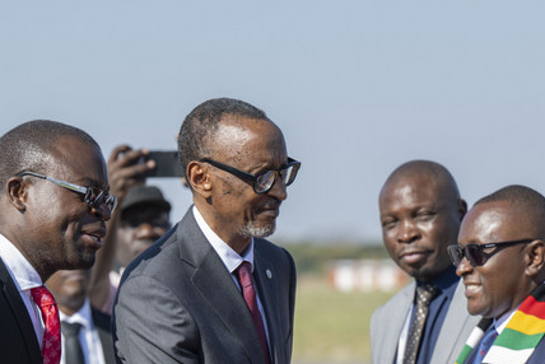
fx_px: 3893
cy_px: 324
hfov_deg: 8.0
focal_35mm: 257
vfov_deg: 5.3
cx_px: 325
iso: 50
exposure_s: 1/400
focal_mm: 105
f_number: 3.5
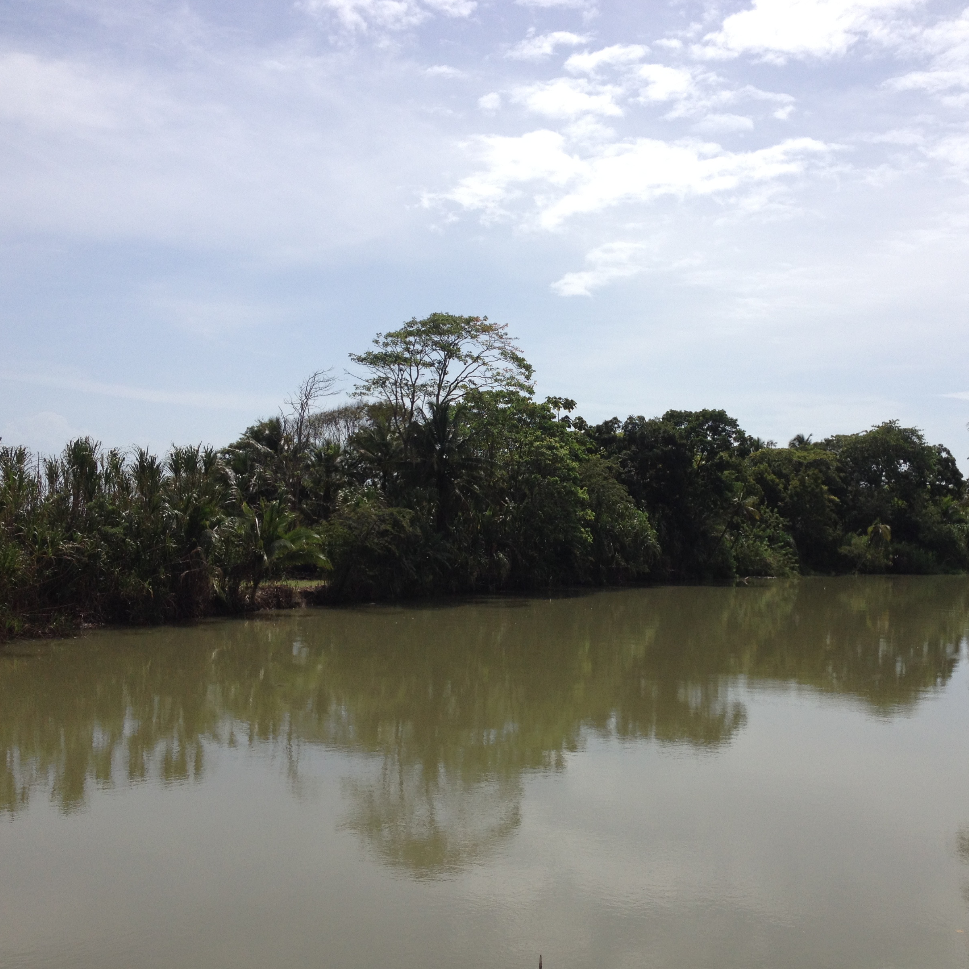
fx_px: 1330
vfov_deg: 40.0
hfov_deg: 39.8
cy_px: 490
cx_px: 602
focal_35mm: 42
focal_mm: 4.28
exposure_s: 1/3690
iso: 50
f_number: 2.4
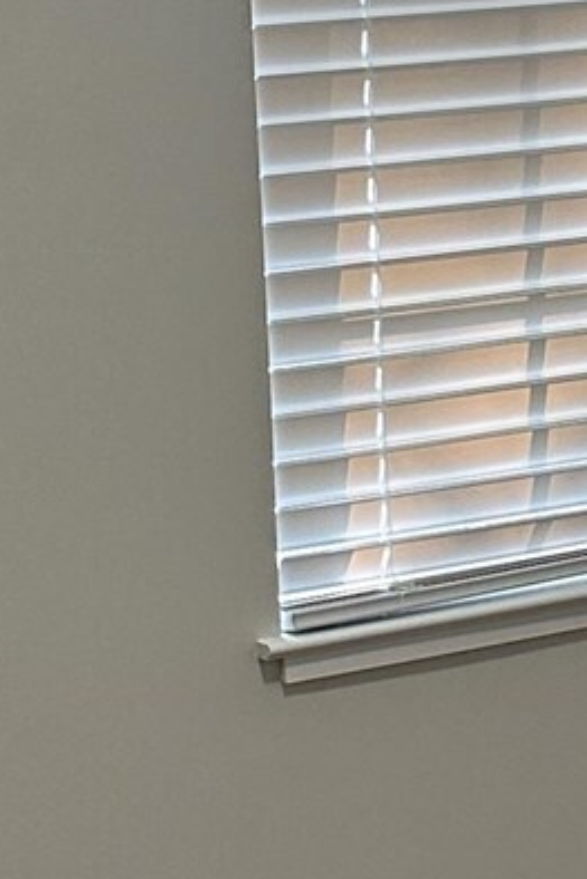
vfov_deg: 13.8
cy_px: 877
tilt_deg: -15.6
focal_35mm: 146
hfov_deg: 9.4
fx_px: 3568
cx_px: 466
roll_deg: +1.4
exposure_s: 1/60
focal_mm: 6.86
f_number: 1.78
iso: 160
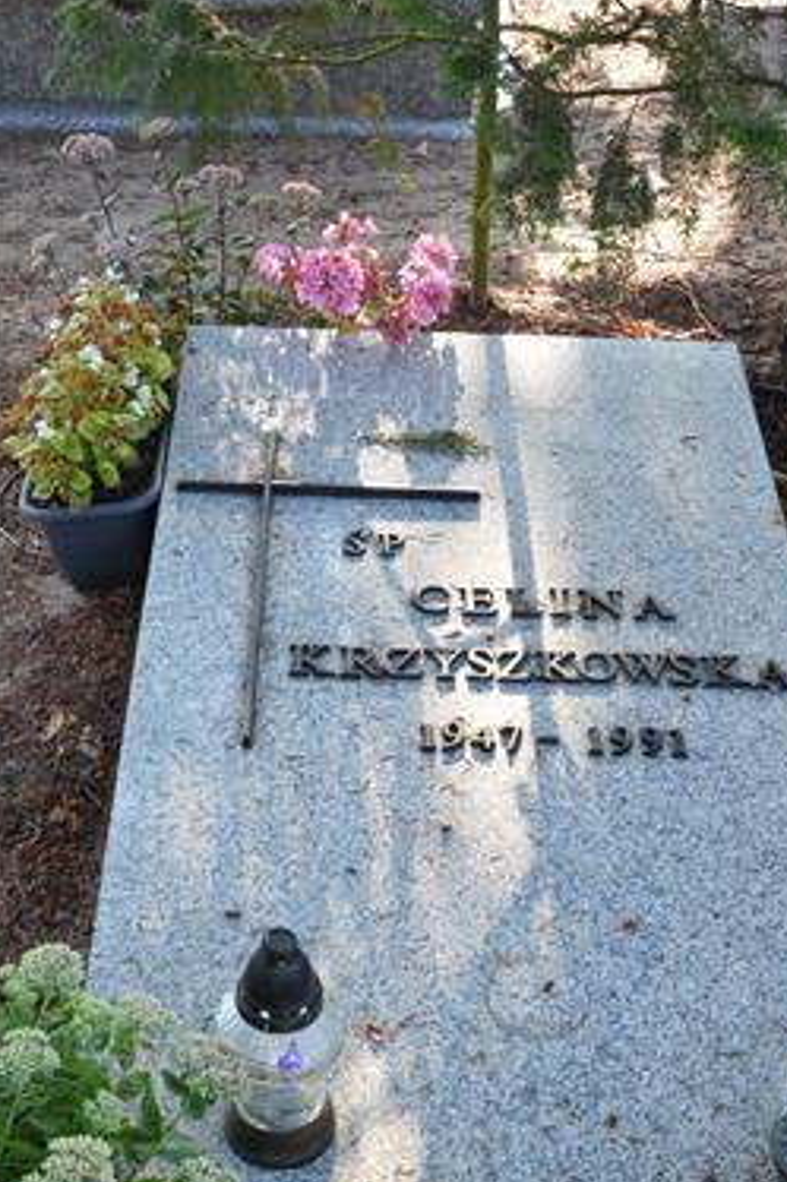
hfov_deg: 25.1
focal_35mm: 54
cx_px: 442
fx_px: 1767
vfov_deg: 36.0
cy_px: 901
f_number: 5.6
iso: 400
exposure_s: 1/125
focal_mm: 21
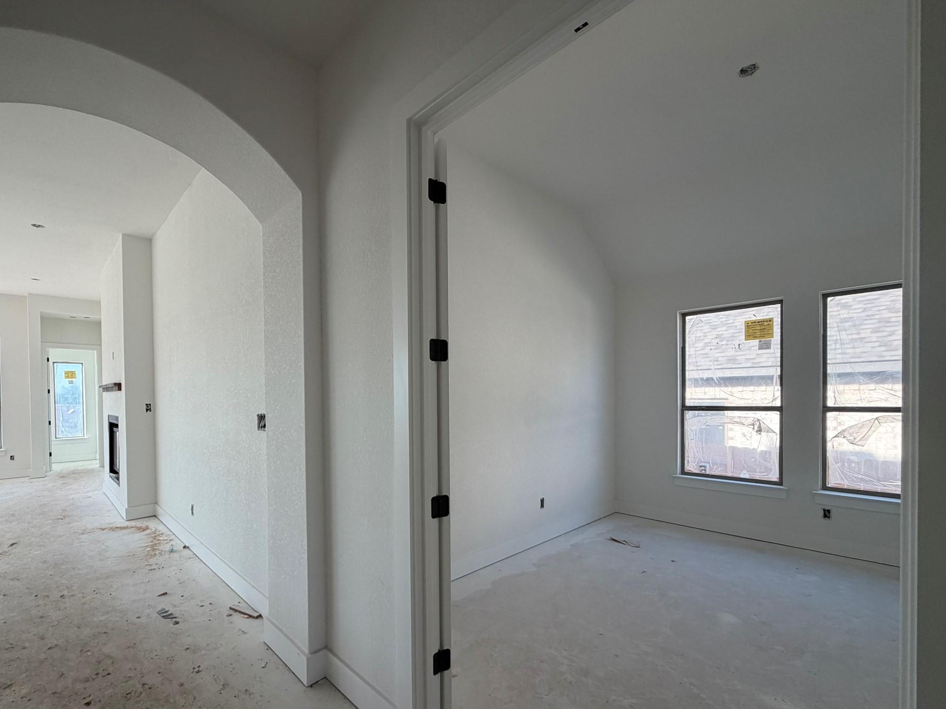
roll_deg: +1.7
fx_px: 437
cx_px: 411
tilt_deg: -0.4
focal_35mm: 16
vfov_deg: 77.7
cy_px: 402
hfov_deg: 94.0
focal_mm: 2.22
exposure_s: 1/121
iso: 64
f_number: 2.2
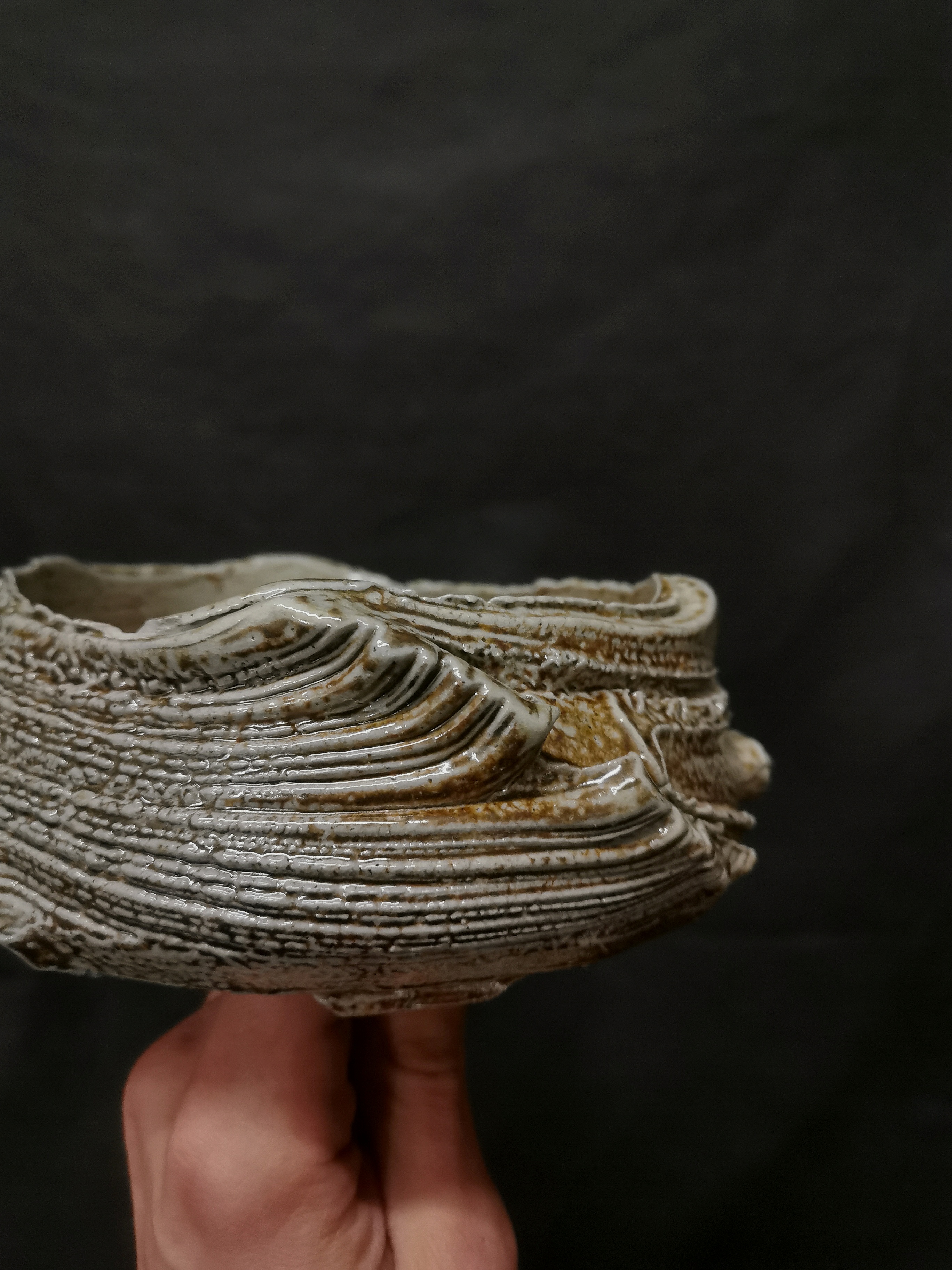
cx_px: 476
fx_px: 990
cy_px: 635
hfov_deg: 51.4
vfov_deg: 65.3
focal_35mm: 27
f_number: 1.8
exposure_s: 1/69
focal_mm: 5.58
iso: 500
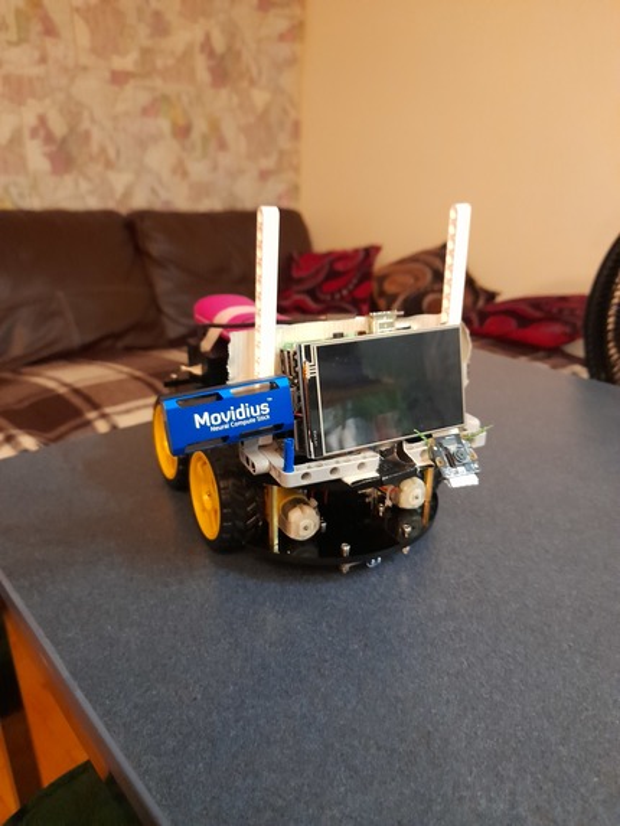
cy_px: 413
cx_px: 310
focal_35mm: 25
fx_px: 597
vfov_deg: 69.4
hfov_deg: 54.9
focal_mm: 4.6
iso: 800
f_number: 2
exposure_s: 1/20
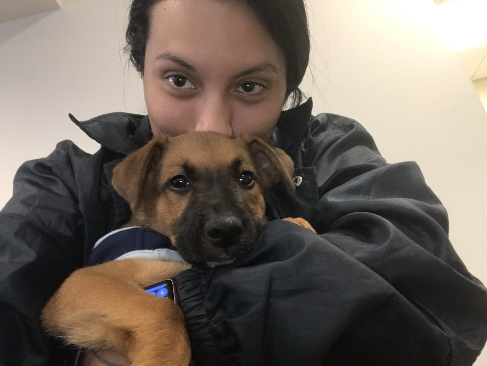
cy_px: 183
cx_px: 244
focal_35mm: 32
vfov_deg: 44.2
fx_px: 450
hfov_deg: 56.8
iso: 125
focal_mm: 2.87
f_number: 2.2
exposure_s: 1/24
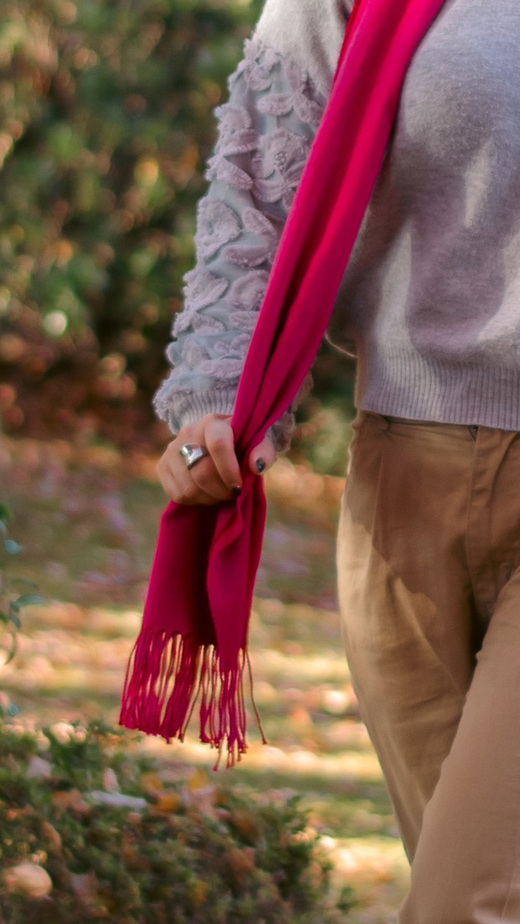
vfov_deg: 7.4
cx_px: 400
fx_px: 7157
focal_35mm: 292
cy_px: 331
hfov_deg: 4.2
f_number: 1.8
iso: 100
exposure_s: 1/320
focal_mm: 50
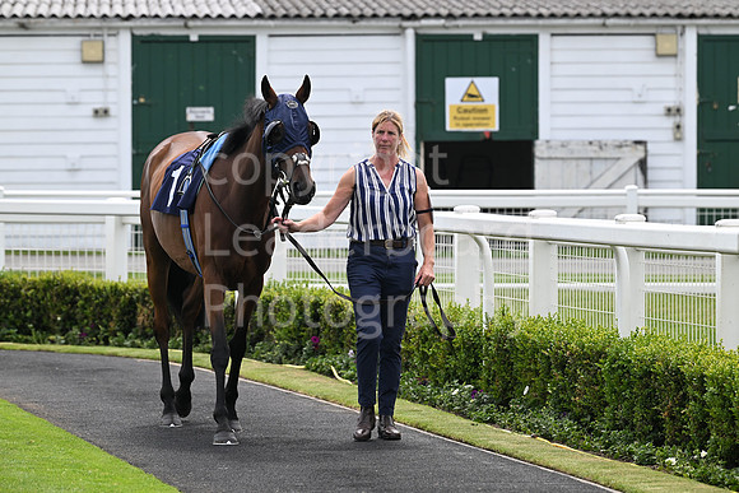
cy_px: 246
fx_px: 4106
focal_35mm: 200
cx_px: 370
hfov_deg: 10.3
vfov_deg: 6.9
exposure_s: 1/2000
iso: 640
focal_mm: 200
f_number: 5.6
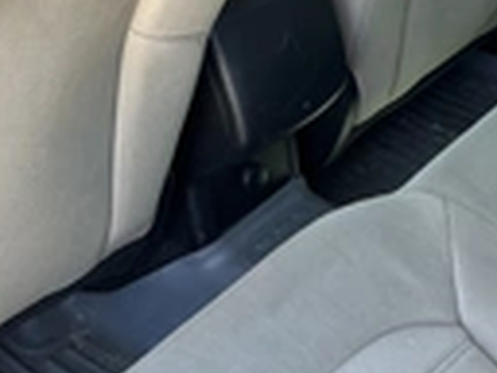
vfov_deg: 18.2
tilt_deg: -40.0
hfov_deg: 23.7
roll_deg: +1.6
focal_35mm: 81
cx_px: 412
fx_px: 1163
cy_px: 186
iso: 64
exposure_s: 1/121
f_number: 1.6
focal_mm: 5.1
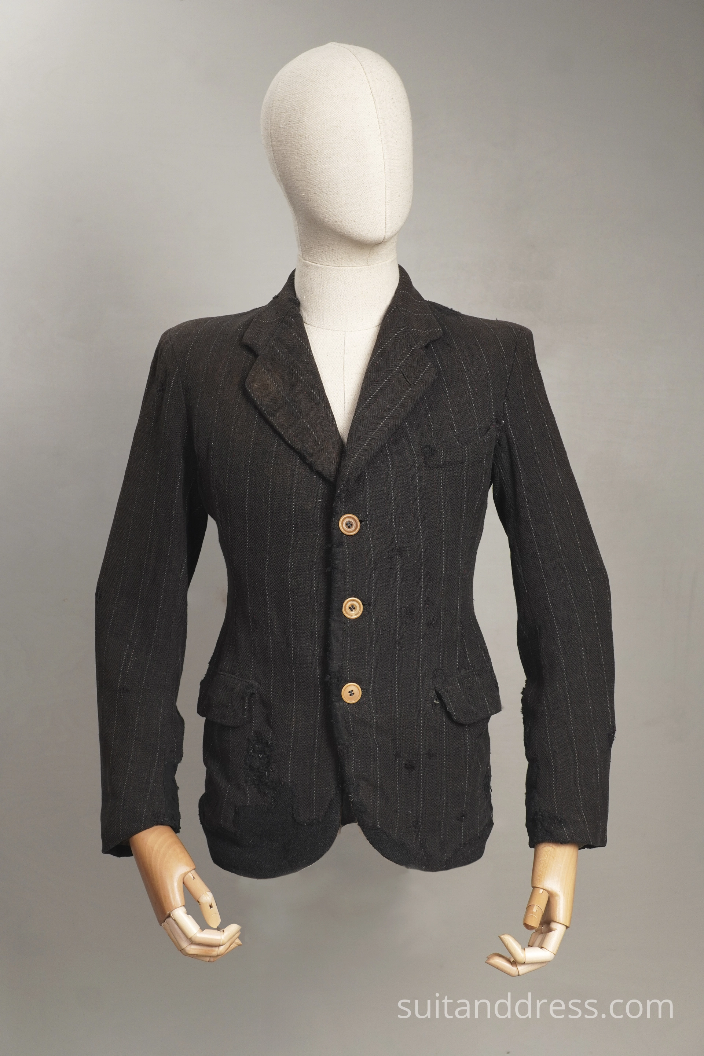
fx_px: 1408
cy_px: 528
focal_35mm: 48
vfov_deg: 41.1
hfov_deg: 28.1
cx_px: 352
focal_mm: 32
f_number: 6.3
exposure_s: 1/40
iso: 400
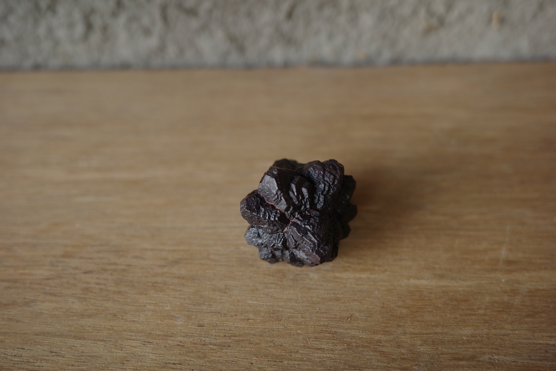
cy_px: 186
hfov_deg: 48.5
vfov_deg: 33.4
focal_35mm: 40
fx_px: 618
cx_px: 278
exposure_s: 1/80
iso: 200
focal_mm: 26
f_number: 2.8
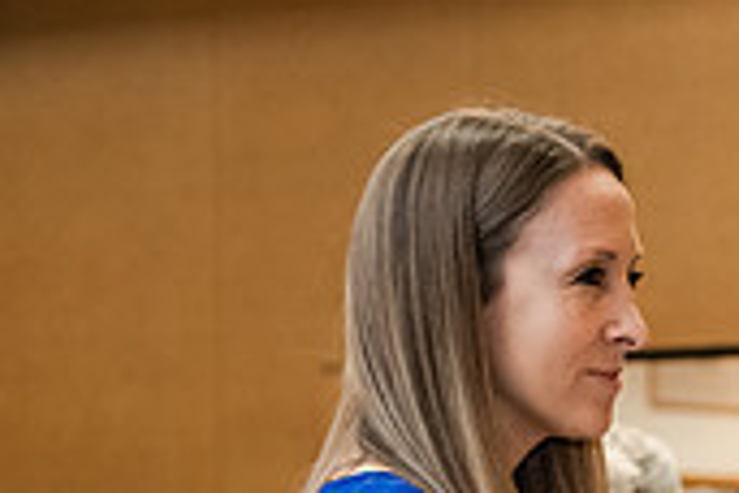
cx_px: 1219
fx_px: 3489
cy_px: 672
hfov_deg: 11.4
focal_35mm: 170
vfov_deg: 8.0
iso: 2000
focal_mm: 50
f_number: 3.2
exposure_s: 1/125
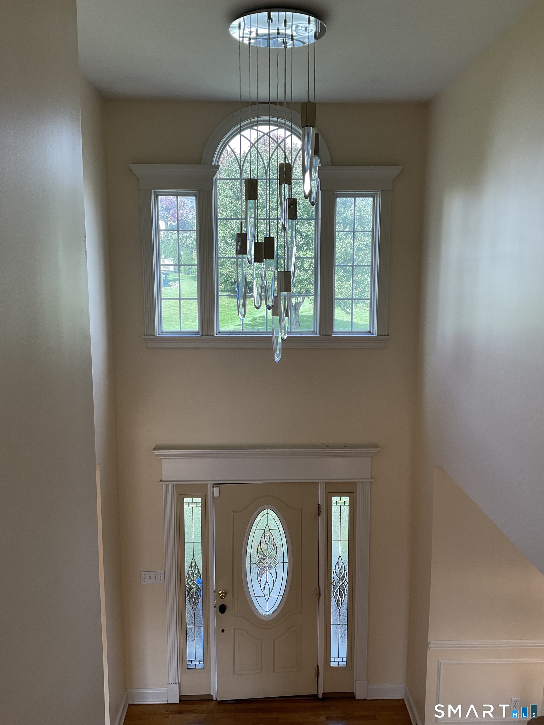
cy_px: 362
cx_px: 272
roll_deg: -1.0
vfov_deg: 61.7
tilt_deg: -7.9
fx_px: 608
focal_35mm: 29
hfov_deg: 48.2
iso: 25
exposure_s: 1/120
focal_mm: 3
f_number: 1.8
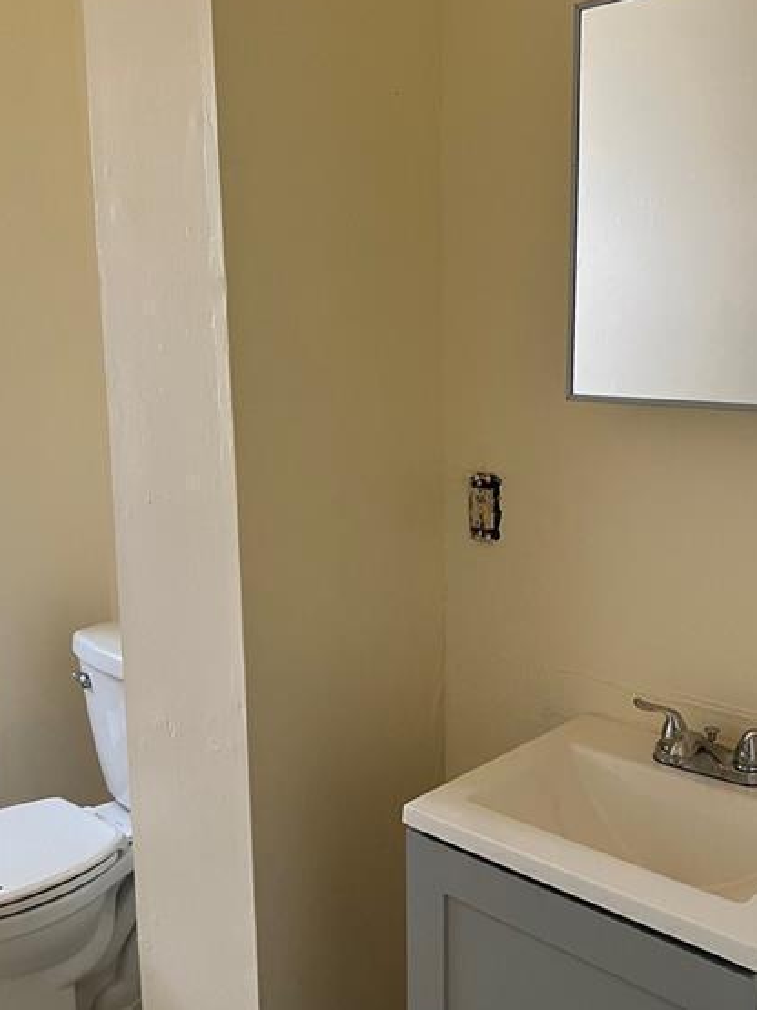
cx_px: 389
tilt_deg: -10.6
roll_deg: -0.9
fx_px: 1050
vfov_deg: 51.4
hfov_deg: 39.6
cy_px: 504
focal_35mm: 36
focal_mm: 5.7
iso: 125
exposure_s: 1/83
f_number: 1.5
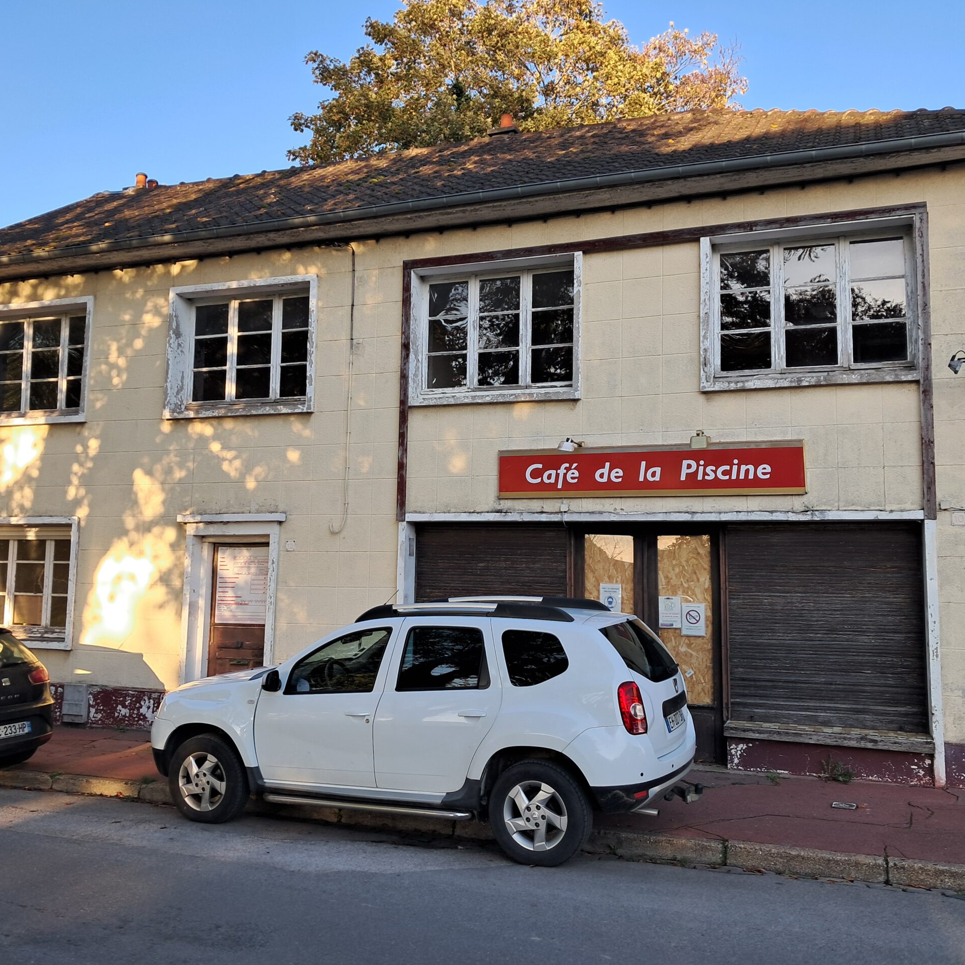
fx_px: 1009
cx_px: 455
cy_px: 480
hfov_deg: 51.1
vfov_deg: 51.1
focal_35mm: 32
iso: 50
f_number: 1.8
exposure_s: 1/161
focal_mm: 4
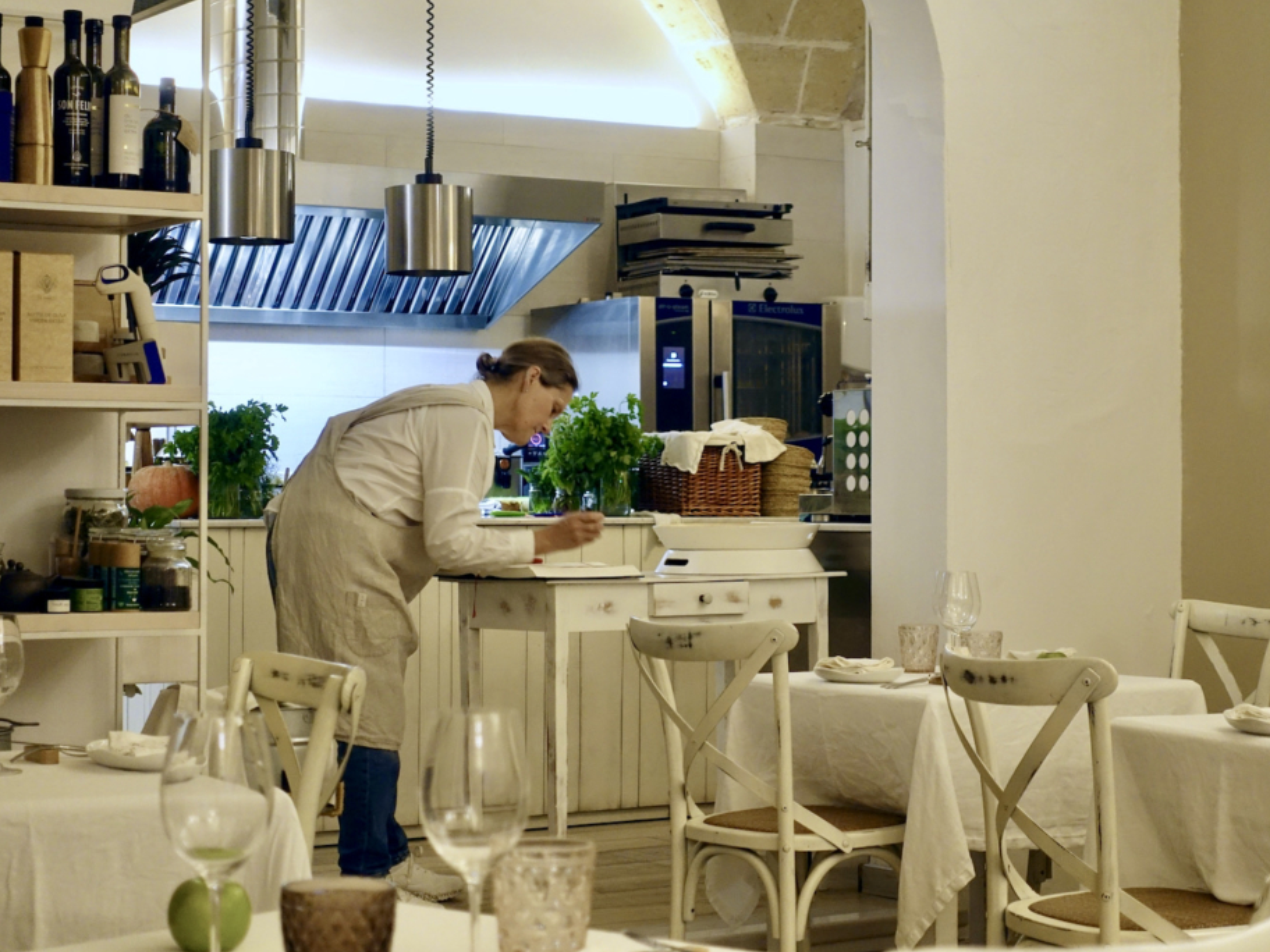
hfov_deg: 25.7
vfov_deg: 19.4
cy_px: 477
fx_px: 2788
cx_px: 670
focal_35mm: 76
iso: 800
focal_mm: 25.7
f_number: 2.8
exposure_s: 1/40
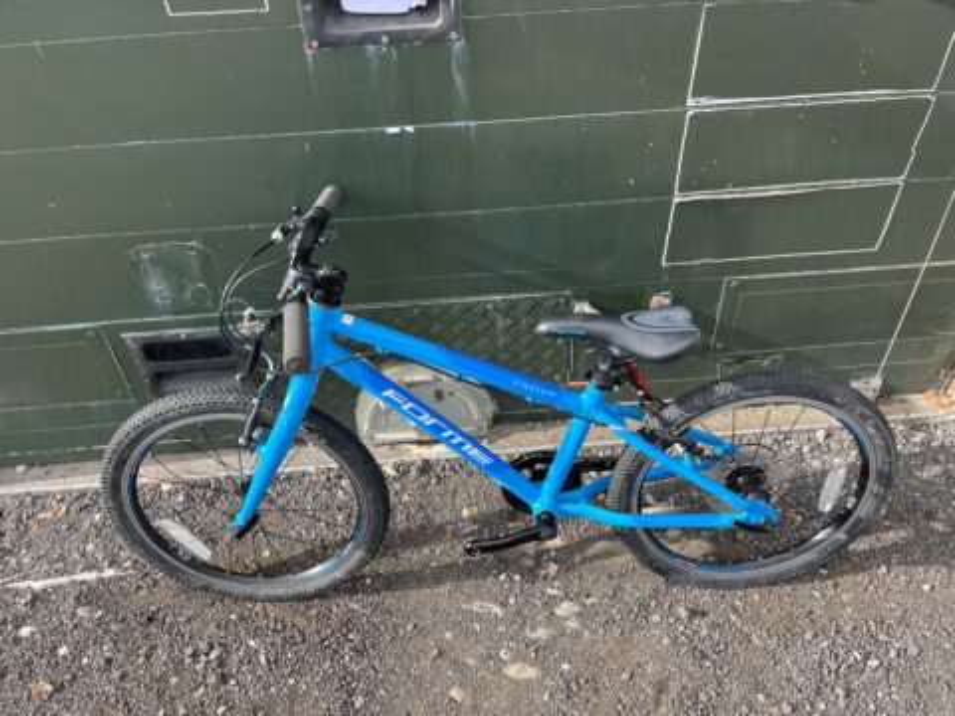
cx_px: 478
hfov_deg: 67.3
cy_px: 358
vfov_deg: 53.1
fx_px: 717
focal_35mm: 26
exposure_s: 1/816
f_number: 1.6
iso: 50
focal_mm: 5.1
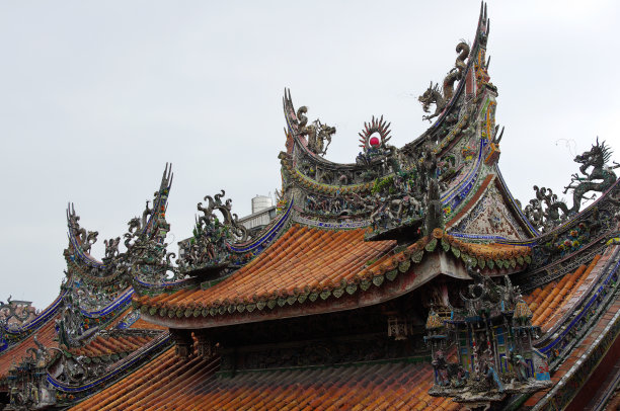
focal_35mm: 46
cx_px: 310
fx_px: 791
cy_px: 206
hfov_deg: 42.8
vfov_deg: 29.1
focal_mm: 30.63
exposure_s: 1/400
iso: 200
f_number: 6.3
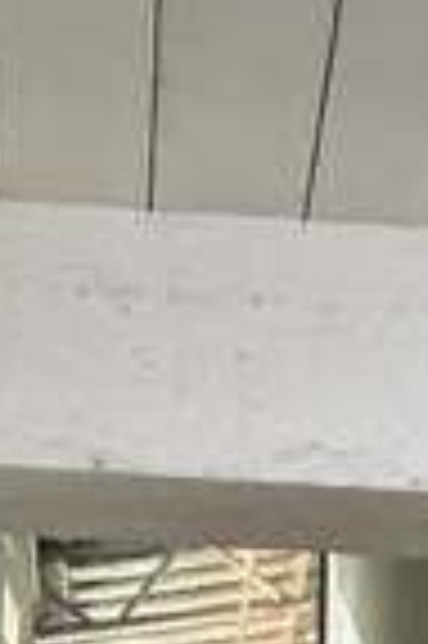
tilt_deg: -4.8
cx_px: 261
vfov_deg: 12.0
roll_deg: -1.3
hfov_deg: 12.4
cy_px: 1806
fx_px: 1966
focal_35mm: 110
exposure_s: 1/60
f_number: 2.2
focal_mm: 2.22
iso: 800
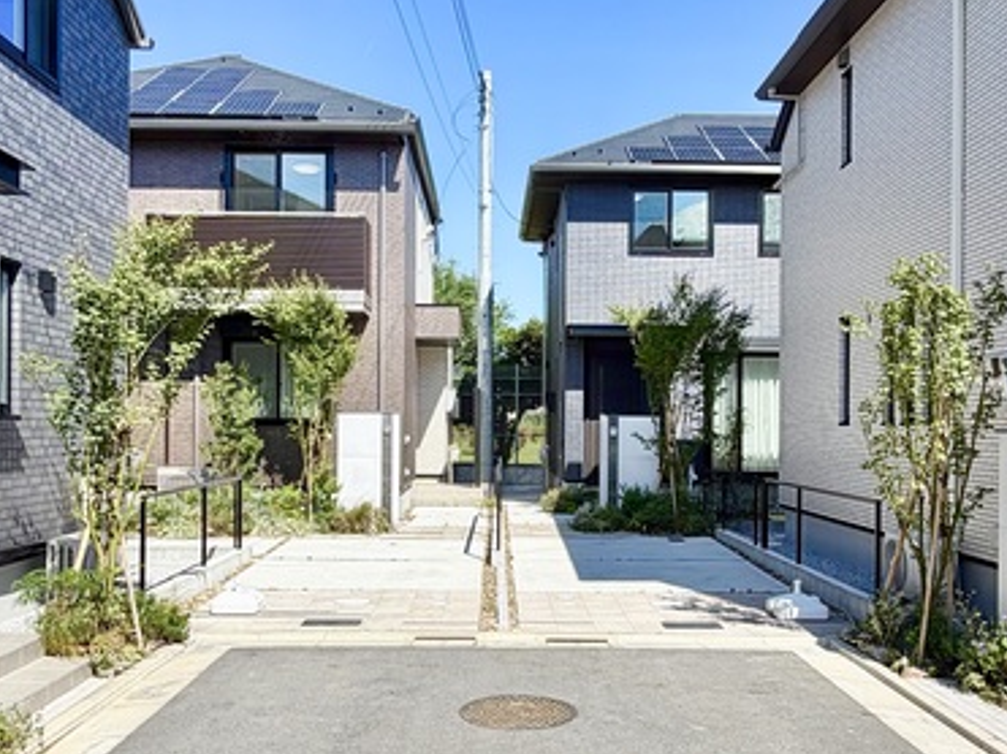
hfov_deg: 54.0
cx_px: 497
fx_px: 989
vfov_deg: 41.7
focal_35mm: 34
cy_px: 430
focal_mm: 2.22
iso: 20
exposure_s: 1/799
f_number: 2.2
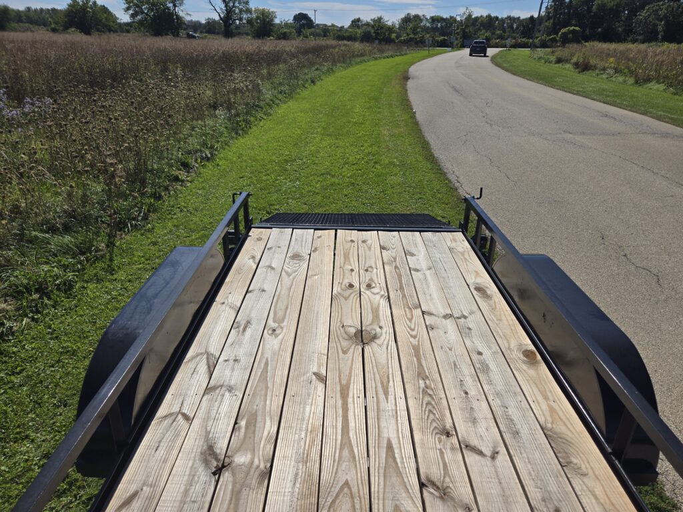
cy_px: 256
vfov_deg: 58.9
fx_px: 454
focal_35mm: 23
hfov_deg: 73.9
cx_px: 342
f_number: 1.8
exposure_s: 1/4458
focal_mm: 5.4
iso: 25
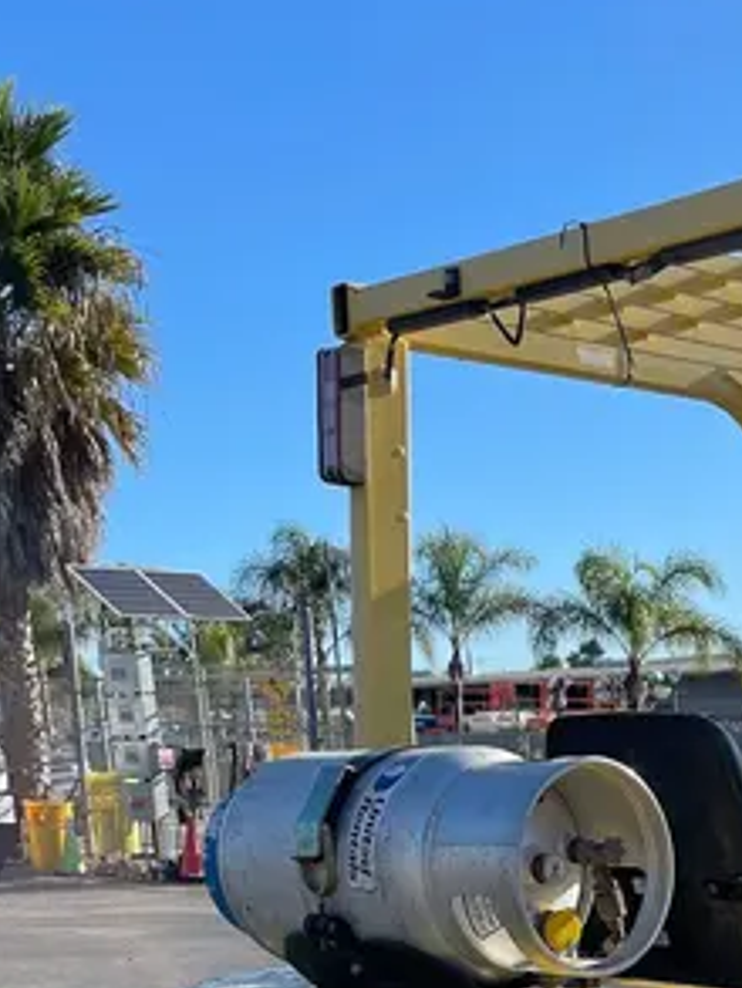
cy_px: 1216
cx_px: 766
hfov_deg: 21.7
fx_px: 1856
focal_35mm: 65
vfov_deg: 26.2
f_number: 1.6
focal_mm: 4.2
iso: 50
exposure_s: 1/2092
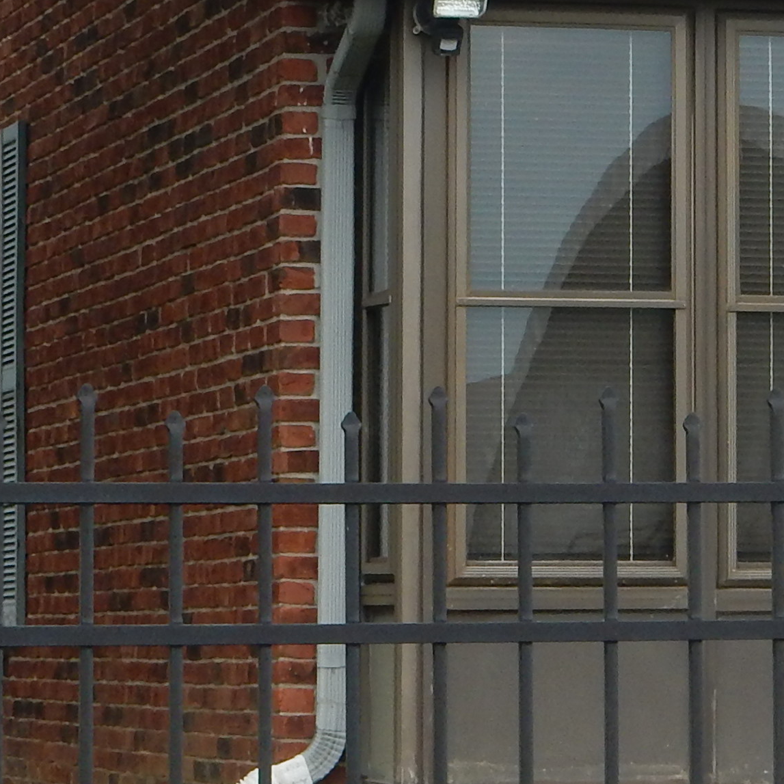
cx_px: 899
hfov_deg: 8.1
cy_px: 39
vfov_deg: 8.2
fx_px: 5458
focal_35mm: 213
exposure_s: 1/250
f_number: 4.5
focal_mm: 10.7
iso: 125
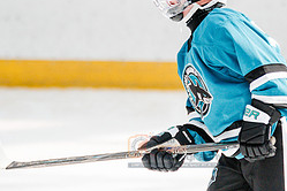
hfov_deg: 3.4
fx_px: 4815
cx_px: 127
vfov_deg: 2.3
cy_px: 162
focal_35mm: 604
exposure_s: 1/3200
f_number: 3.2
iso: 1250
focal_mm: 221
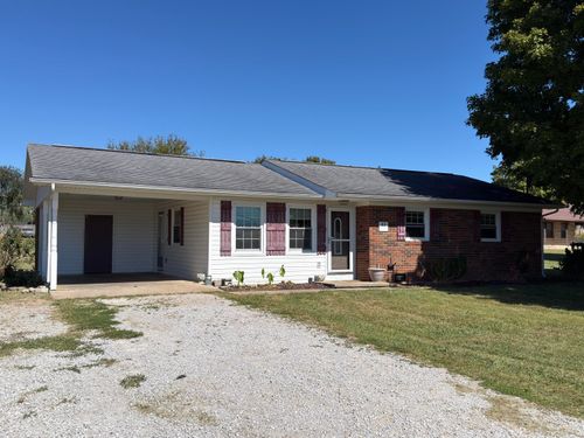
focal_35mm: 32
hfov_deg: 56.8
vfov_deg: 44.2
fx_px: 540
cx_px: 292
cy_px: 219
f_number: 1.78
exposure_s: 1/5882
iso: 64
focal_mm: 6.76
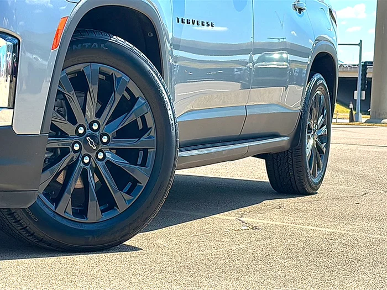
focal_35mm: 77
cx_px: 194
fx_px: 861
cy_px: 145
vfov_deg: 19.1
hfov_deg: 25.3
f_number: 1.78
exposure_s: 1/4219
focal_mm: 6.86
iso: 100
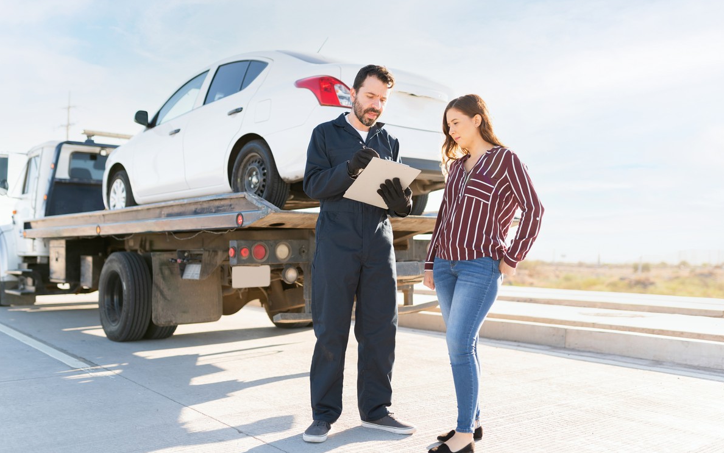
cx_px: 365
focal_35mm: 36
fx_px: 710
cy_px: 230
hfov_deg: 54.0
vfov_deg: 35.4
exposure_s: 1/800
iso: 100
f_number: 1.8
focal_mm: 35
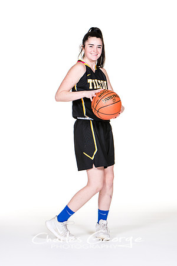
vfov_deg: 14.9
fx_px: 1018
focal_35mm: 138
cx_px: 88
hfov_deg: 9.9
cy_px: 133
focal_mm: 92
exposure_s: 1/160
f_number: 6.3
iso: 200
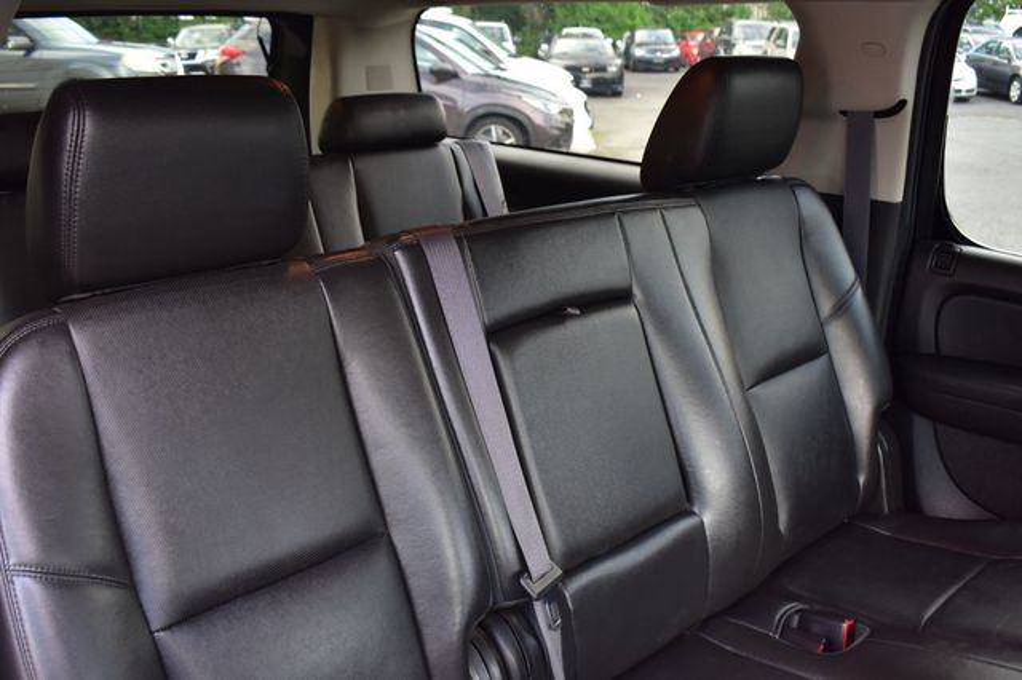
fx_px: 936
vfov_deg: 39.9
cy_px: 340
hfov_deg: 57.2
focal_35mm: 33
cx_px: 511
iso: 640
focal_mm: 22
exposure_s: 1/15
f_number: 6.3
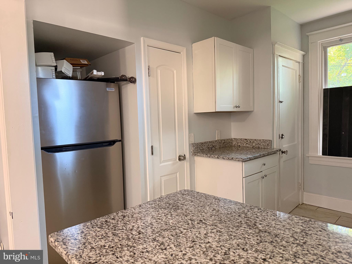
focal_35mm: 24
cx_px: 176
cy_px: 132
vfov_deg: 56.8
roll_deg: +2.0
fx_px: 244
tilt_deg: -4.1
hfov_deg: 71.6
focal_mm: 6.76
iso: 500
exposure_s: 1/60
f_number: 1.78
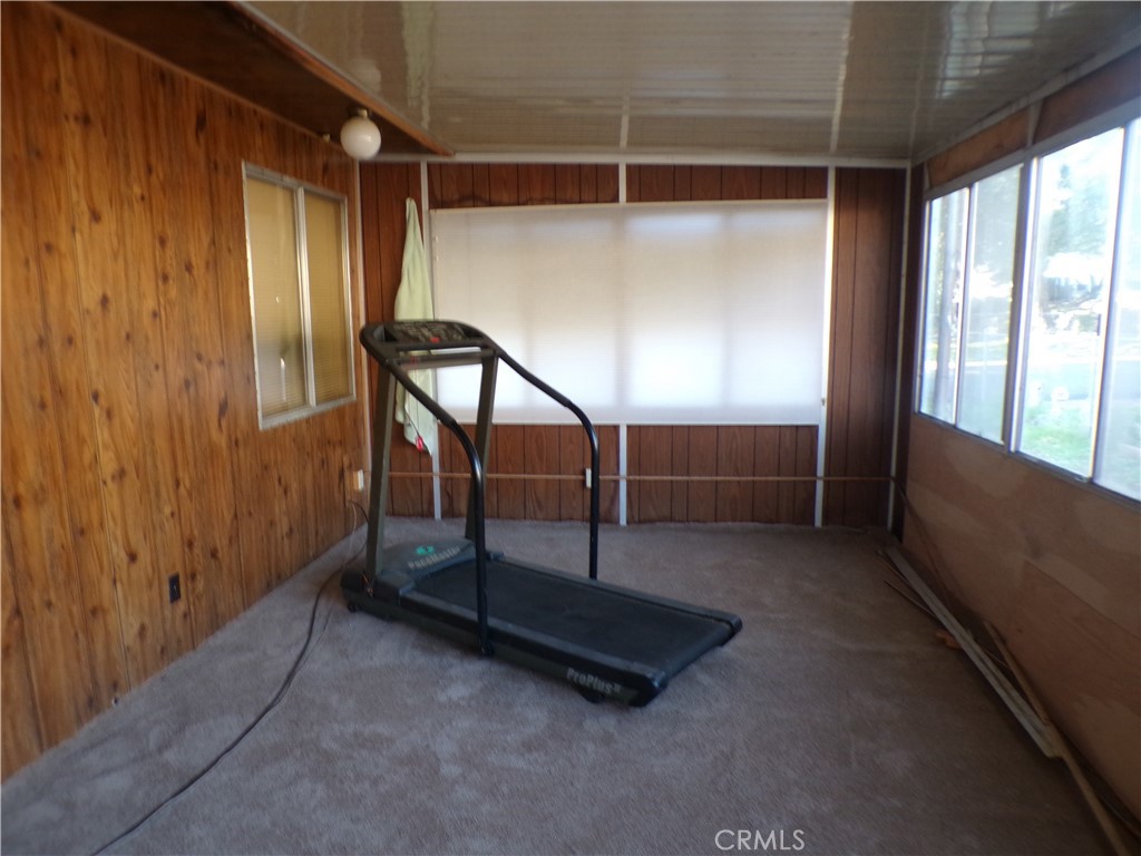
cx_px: 570
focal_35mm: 24
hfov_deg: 71.6
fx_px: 791
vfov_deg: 56.8
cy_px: 428
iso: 200
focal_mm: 4.3
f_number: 3
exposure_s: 1/25
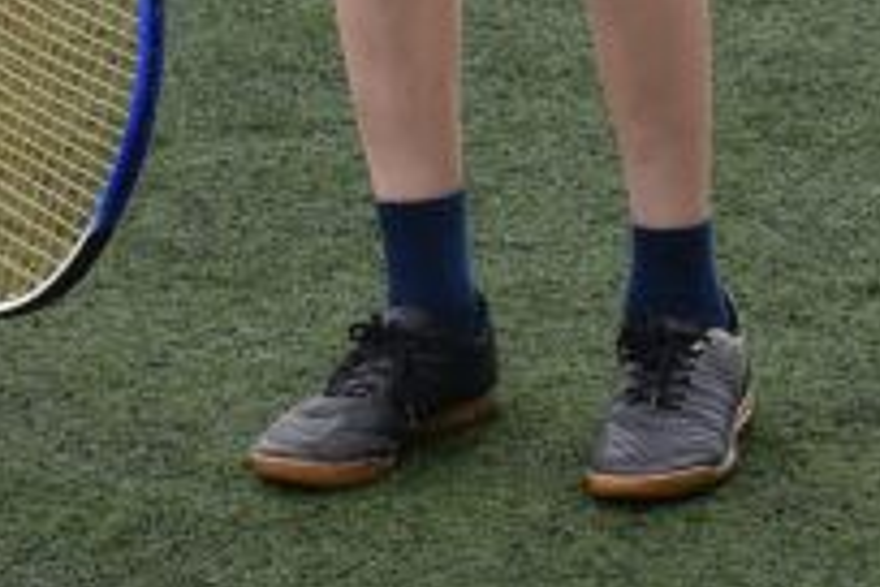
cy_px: -868
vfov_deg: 4.1
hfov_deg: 6.3
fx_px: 7993
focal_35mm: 327
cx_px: 371
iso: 400
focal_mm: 52
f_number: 7.1
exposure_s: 1/200
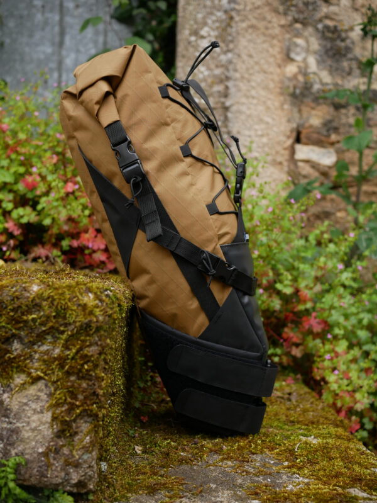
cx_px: 188
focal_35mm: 40
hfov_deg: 36.0
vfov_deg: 46.8
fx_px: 580
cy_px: 252
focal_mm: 20
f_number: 2.5
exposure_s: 1/640
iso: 400
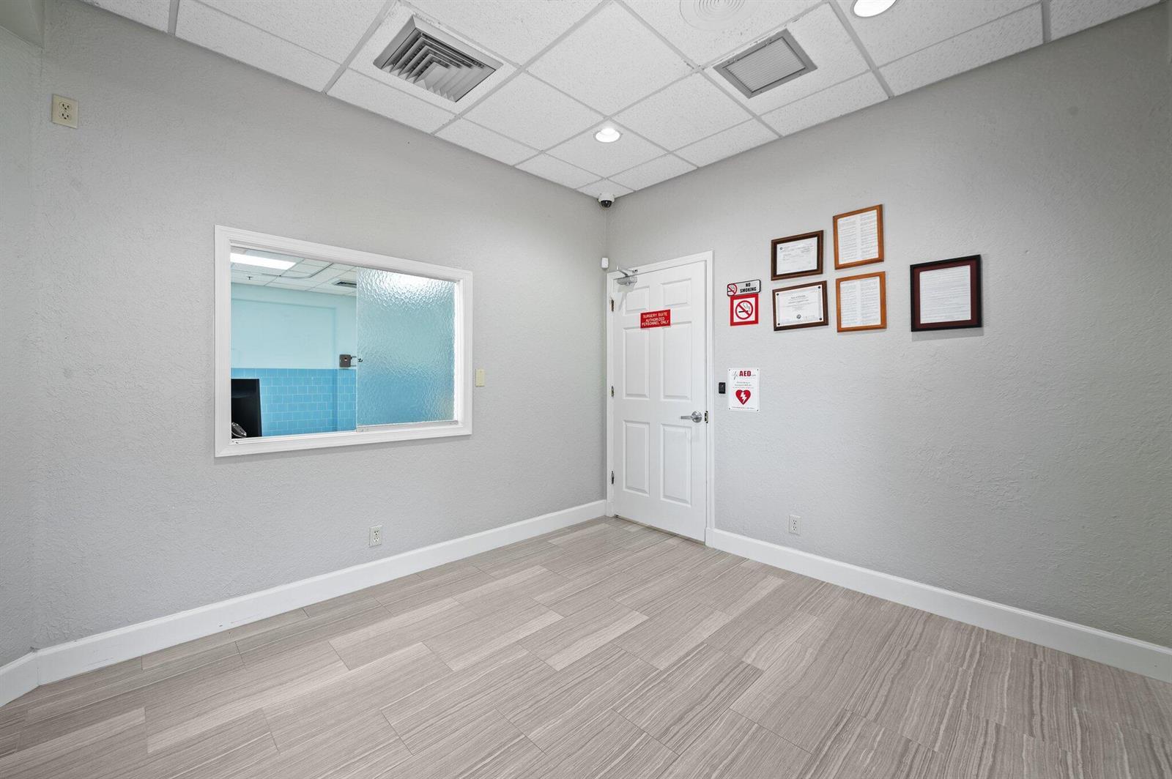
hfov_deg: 104.3
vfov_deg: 81.1
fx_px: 455
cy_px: 390
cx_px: 586
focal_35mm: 14
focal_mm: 14
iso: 200
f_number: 8
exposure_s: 1/1.67
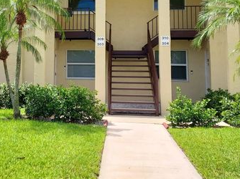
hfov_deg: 40.4
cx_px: 67
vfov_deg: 30.6
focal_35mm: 46
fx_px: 319
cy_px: 31
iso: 40
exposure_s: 1/738
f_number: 1.8
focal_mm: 4.6
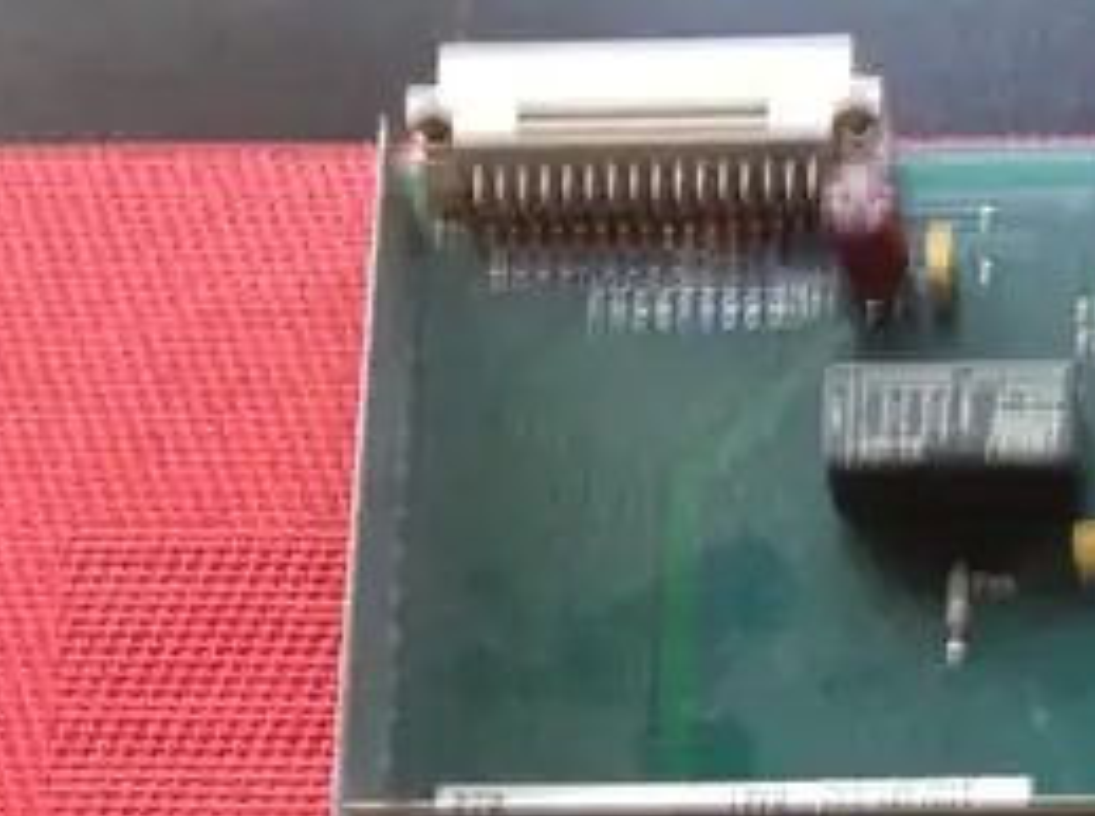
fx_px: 4261
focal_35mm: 135
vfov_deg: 10.2
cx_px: 1273
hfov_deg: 14.2
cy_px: 1573
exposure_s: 1/15
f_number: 2.4
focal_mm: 4.28
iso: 160
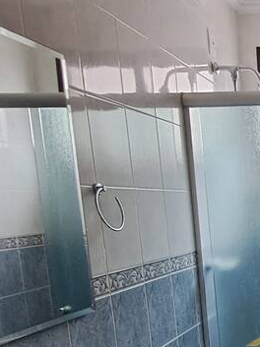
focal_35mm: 49
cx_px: 354
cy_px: 307
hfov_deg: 24.9
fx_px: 492
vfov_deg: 36.7
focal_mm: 1.64
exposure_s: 1/24
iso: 200
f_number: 2.2
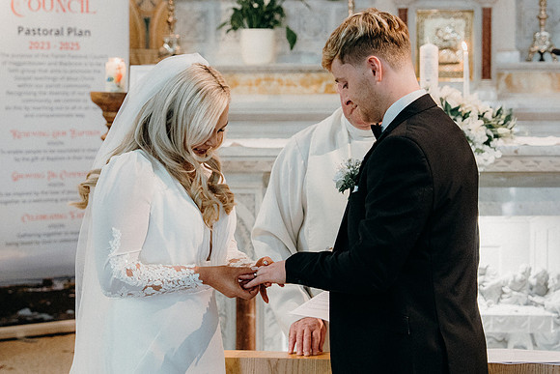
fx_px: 1509
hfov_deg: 21.0
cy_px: 187
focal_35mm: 97
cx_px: 280
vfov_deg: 14.1
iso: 4000
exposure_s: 1/160
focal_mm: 65
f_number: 3.5
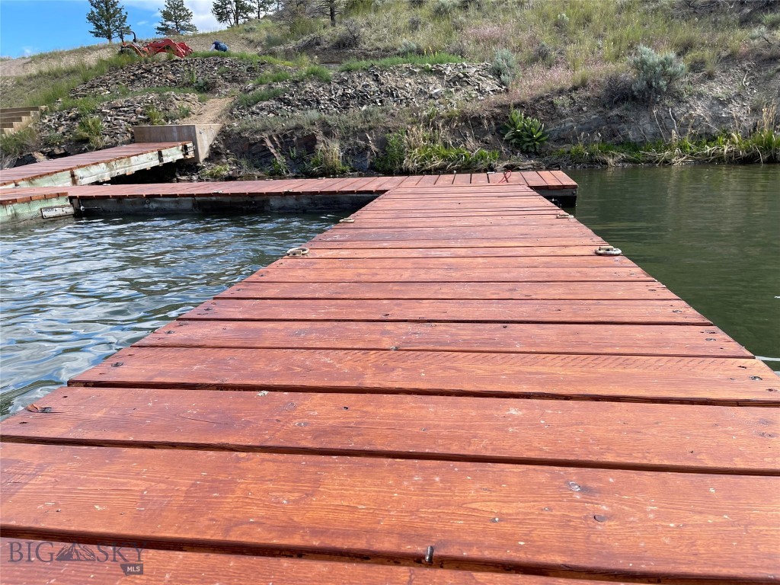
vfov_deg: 54.9
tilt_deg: -14.3
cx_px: 390
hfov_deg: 69.4
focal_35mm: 25
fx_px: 563
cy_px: 292
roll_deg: +2.0
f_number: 1.6
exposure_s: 1/1475
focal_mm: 5.1
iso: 32
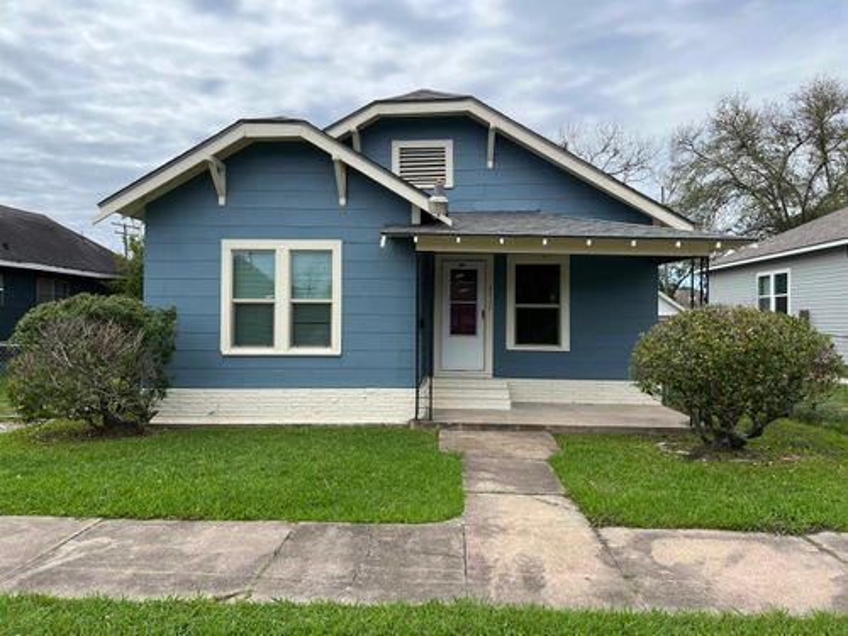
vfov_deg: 53.1
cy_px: 318
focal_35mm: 26
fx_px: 637
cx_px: 424
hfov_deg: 67.3
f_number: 1.5
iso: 50
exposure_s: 1/4444
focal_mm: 5.7
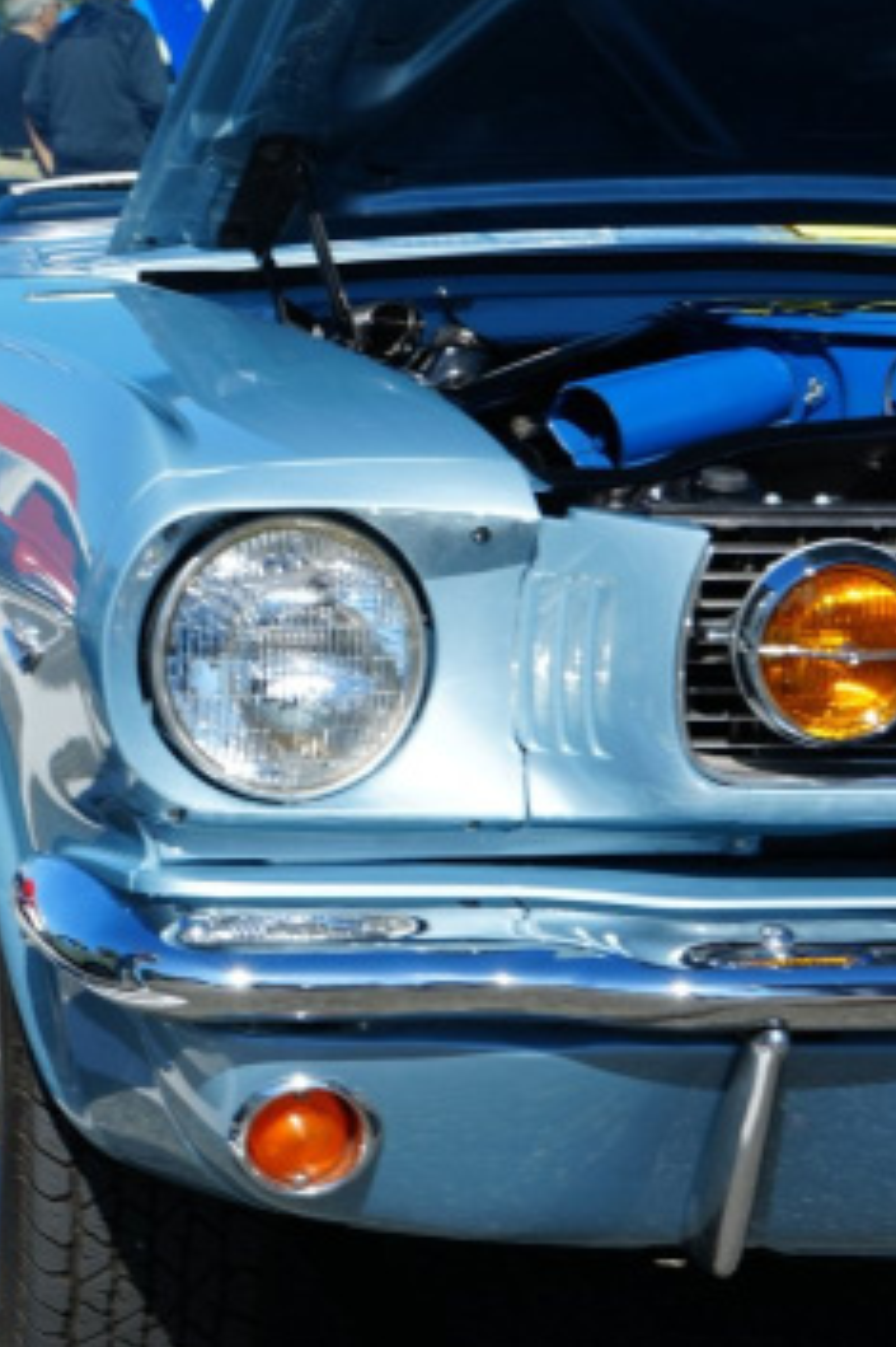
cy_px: 618
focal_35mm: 119
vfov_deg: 17.2
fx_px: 4447
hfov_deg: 11.5
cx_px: 294
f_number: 10
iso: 100
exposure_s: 1/125
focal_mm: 70
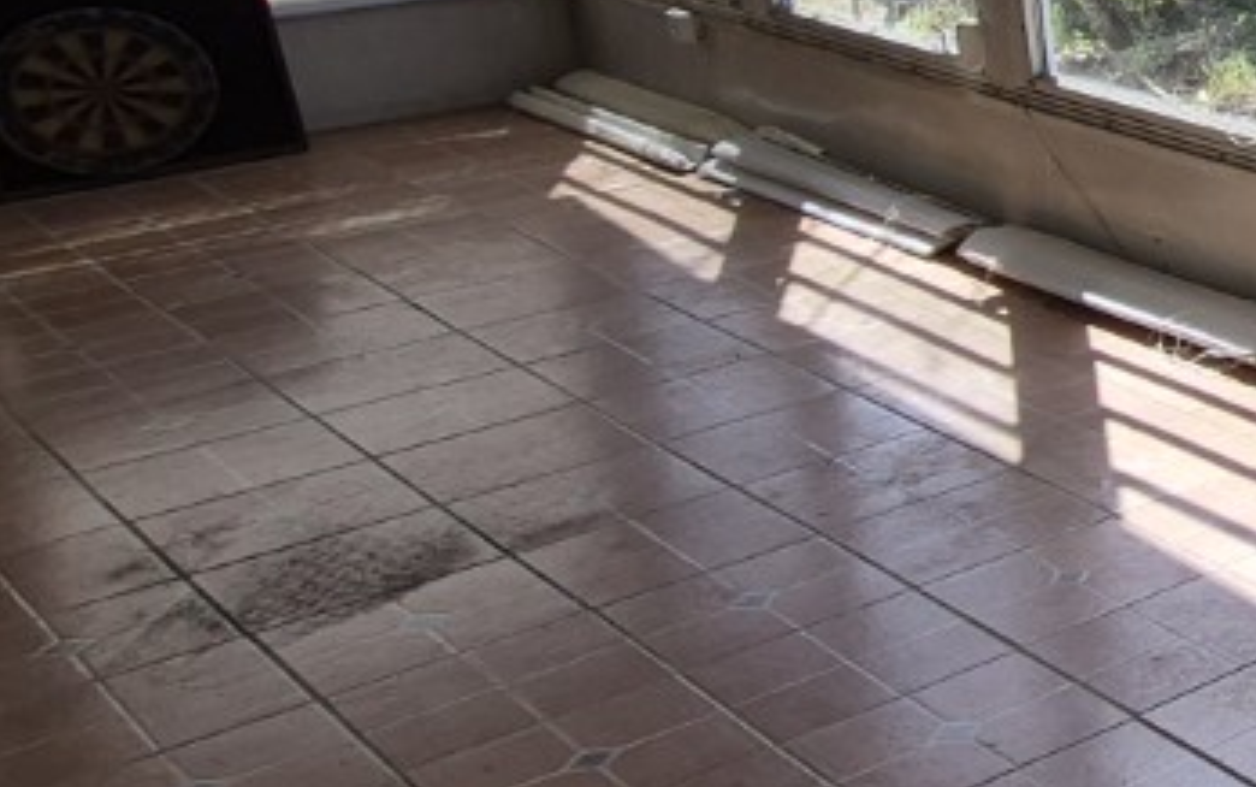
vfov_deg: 21.9
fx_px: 1952
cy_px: -7
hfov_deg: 22.1
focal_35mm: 57
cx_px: 2245
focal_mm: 1.74
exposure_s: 1/554
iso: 40
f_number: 2.2
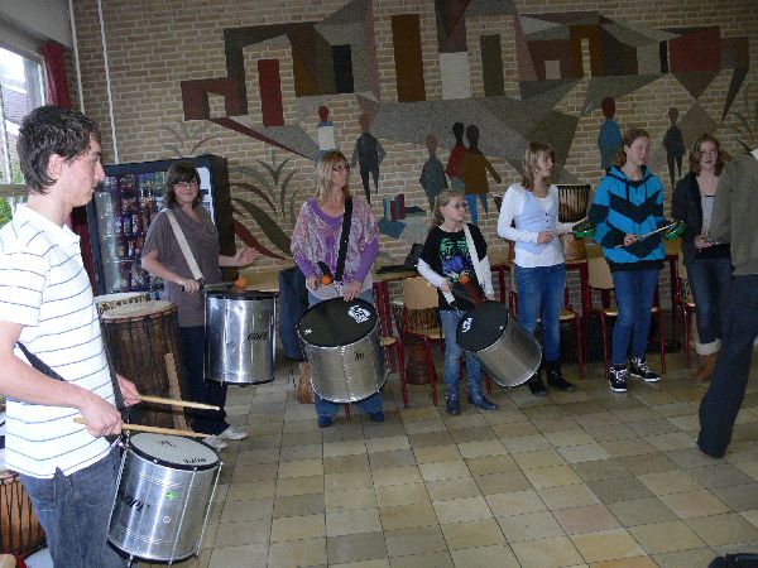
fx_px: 766
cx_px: 379
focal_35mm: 35
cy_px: 284
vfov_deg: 40.7
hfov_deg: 52.6
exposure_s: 1/30
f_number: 2.8
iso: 100
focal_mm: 7.4
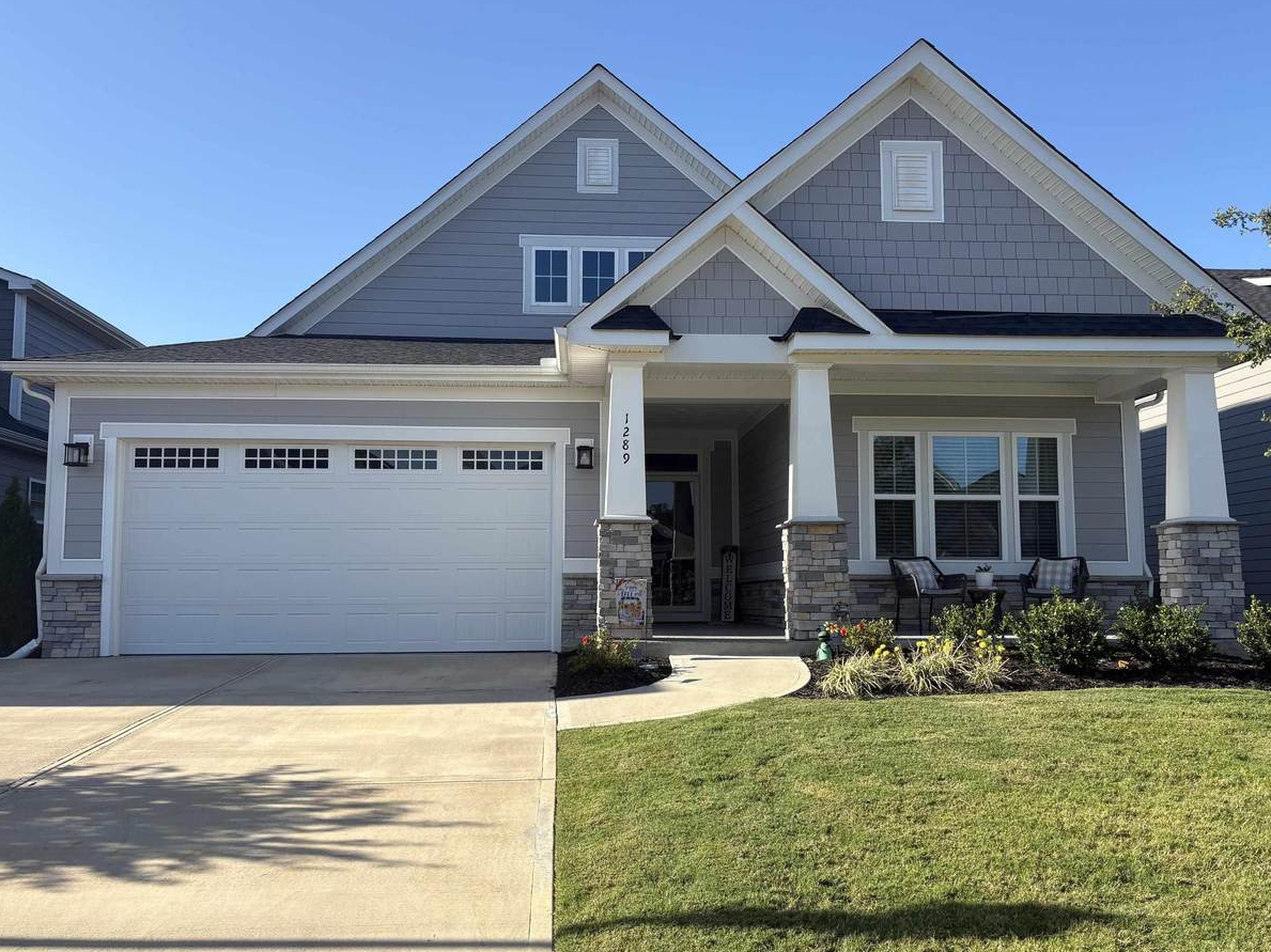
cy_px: 500
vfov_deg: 49.7
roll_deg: -0.3
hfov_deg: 63.4
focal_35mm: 28
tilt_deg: +5.9
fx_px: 1028
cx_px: 613
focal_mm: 5.96
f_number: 1.6
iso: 50
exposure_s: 1/1953
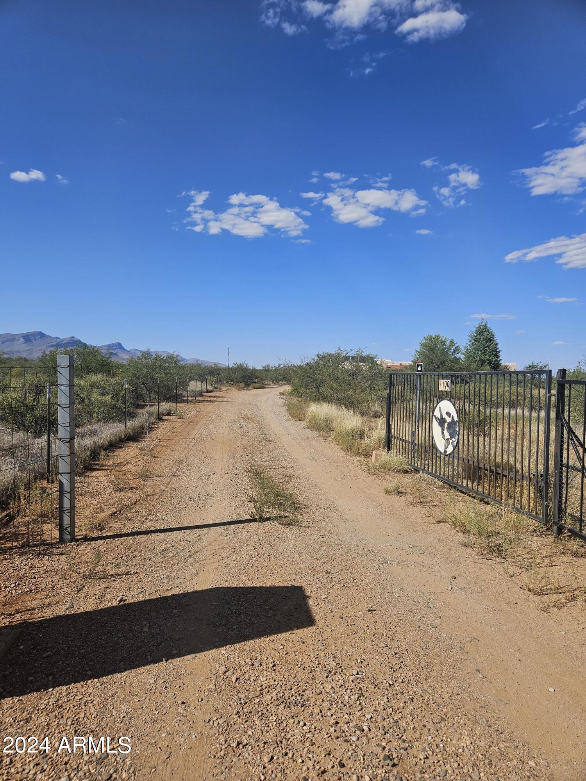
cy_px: 390
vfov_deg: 73.9
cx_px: 293
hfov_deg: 58.9
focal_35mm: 23
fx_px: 519
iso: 25
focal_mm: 5.4
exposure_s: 1/2843
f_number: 1.8
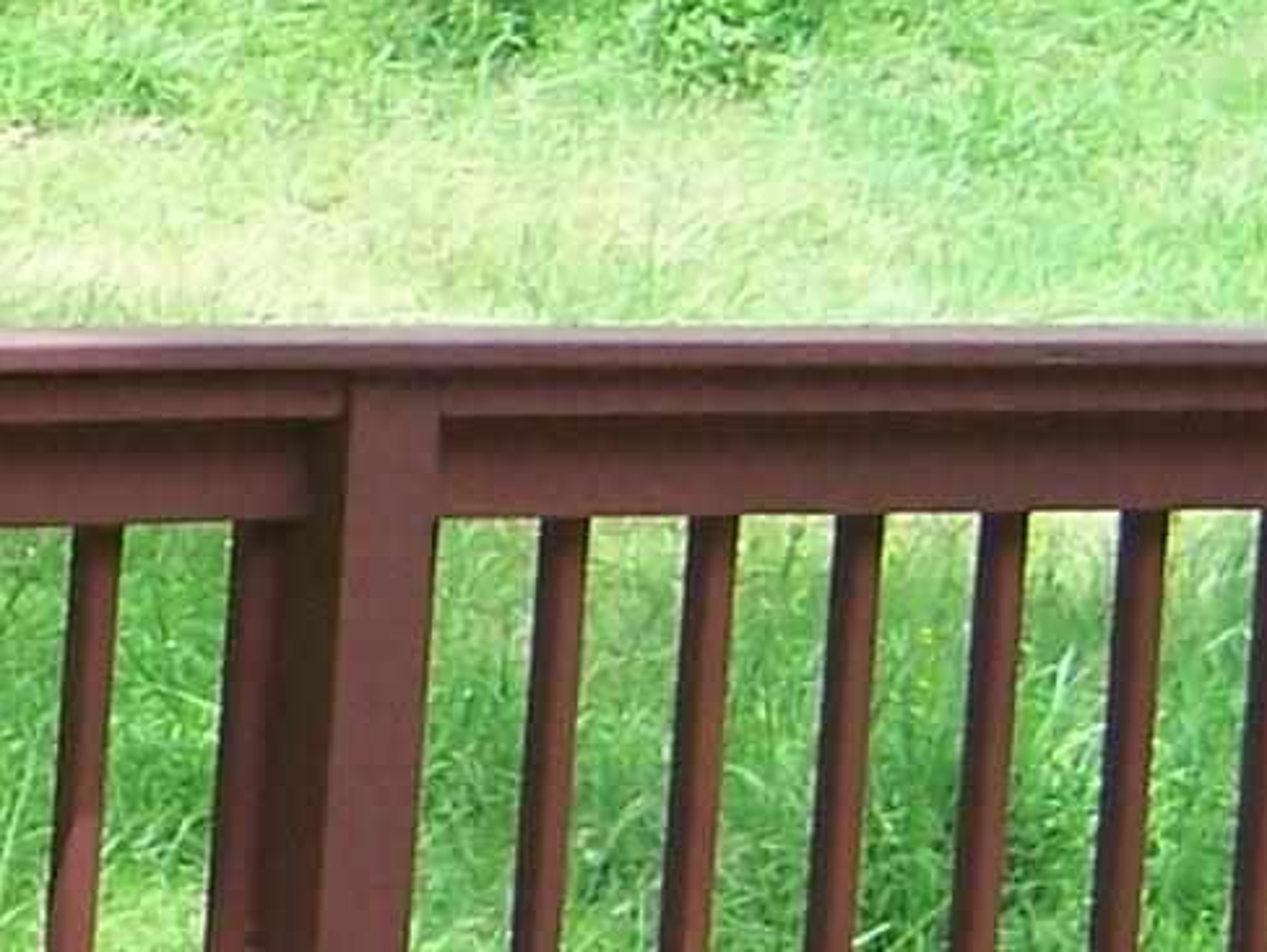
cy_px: 494
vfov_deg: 6.7
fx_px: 8095
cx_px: -2107
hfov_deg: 8.0
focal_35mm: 221
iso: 80
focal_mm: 6.3
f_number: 2.8
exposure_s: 1/500
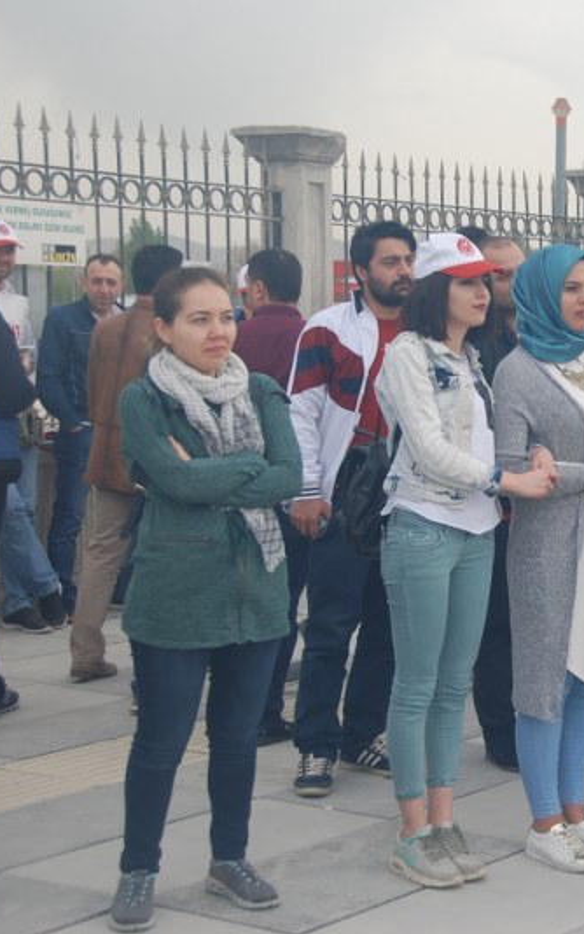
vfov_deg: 26.5
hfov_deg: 16.2
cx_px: 649
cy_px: 467
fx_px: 1985
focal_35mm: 78
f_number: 5.6
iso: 100
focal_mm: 34
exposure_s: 1/125
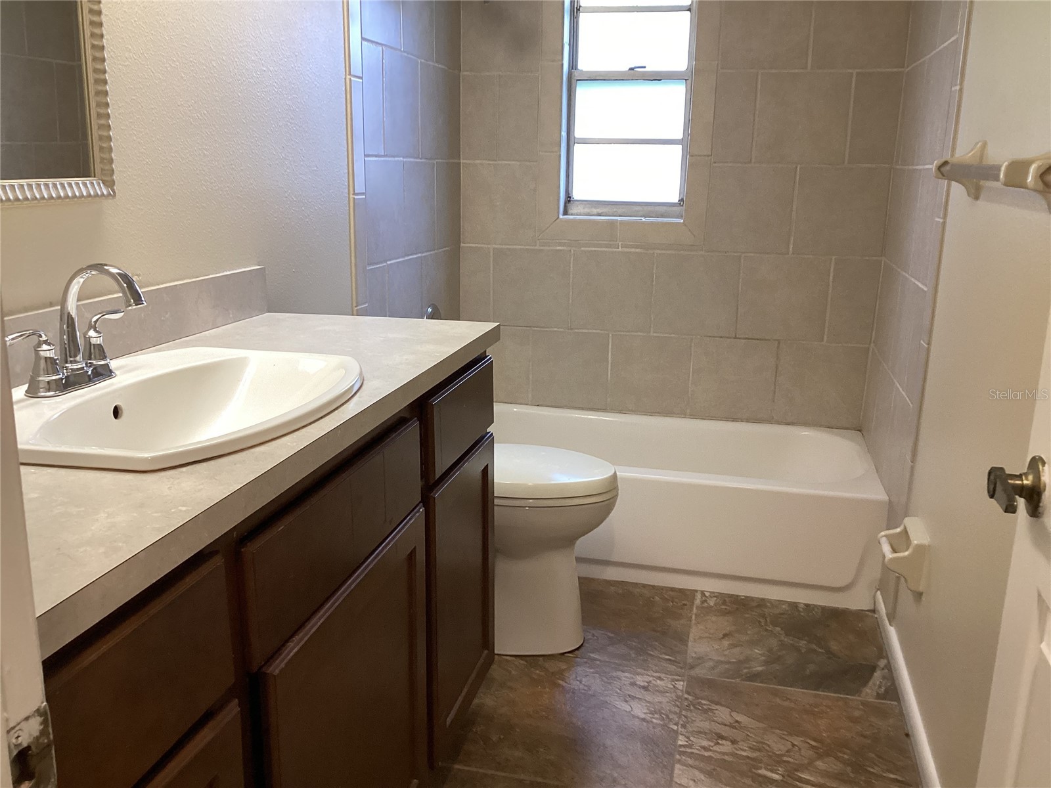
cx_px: 526
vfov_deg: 45.4
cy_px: 394
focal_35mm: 31
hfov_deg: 58.4
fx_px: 941
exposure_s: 1/60
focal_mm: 3.3
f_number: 2.4
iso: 160
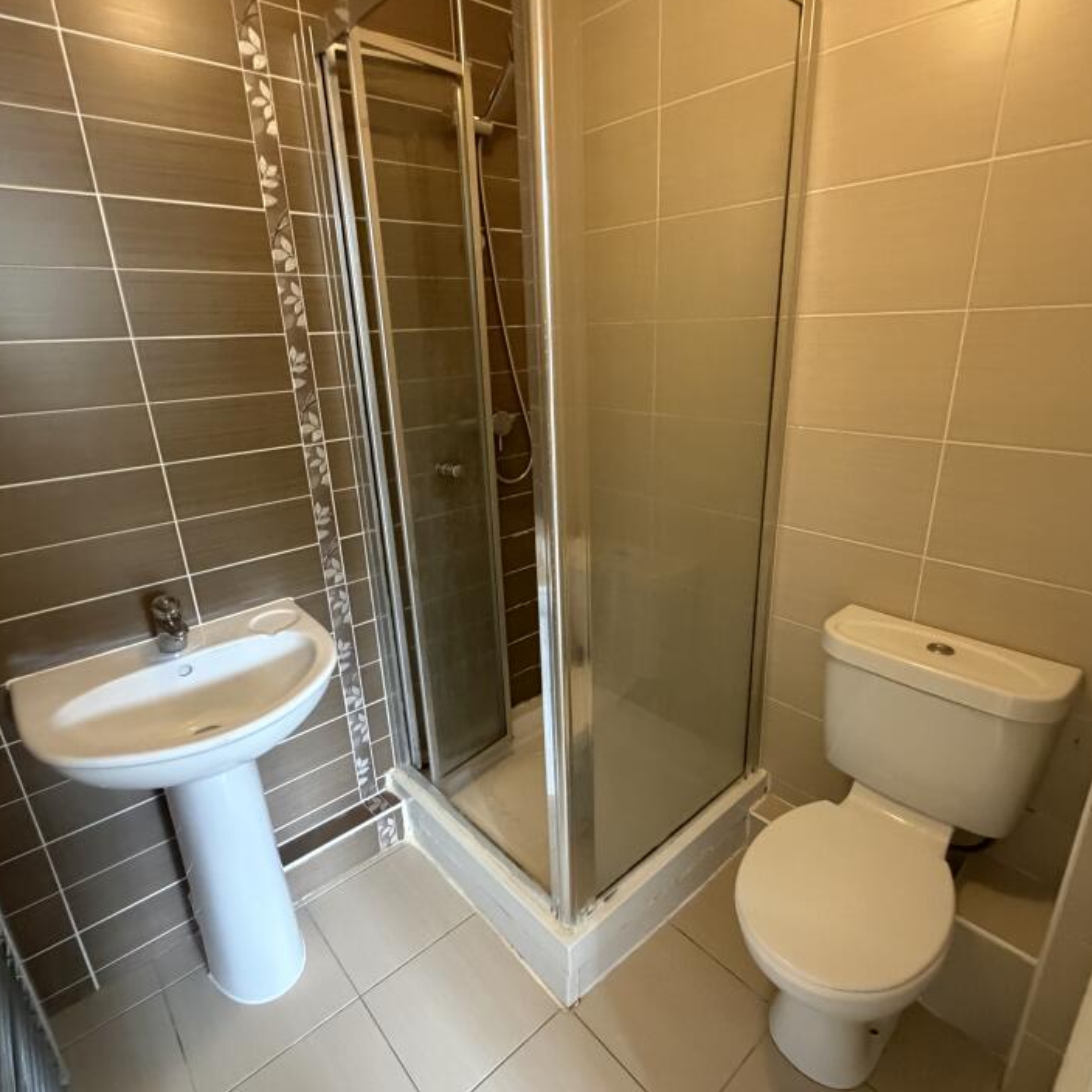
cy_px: 548
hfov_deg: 80.7
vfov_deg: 80.7
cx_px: 557
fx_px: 642
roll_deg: +2.8
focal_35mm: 18
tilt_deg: -18.3
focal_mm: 2.22
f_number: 2.2
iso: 800
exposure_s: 1/60
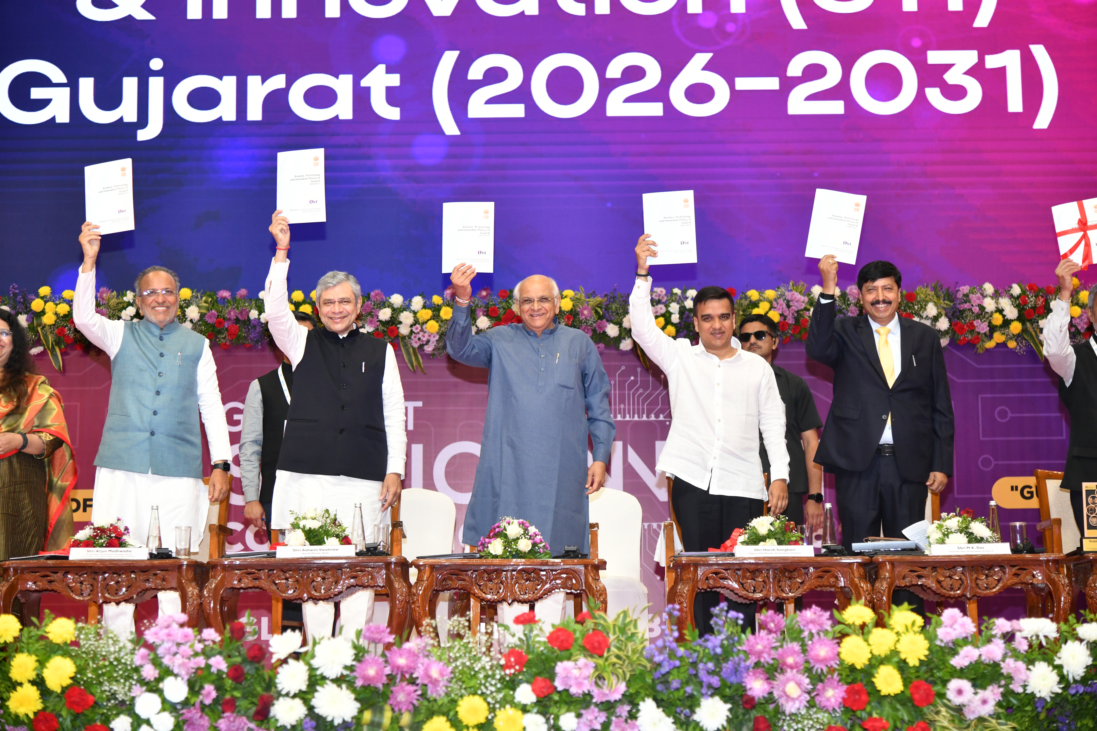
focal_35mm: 66
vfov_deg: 20.6
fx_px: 2011
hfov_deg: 30.5
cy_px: 366
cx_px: 548
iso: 2000
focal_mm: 66
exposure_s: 1/200
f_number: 4.5
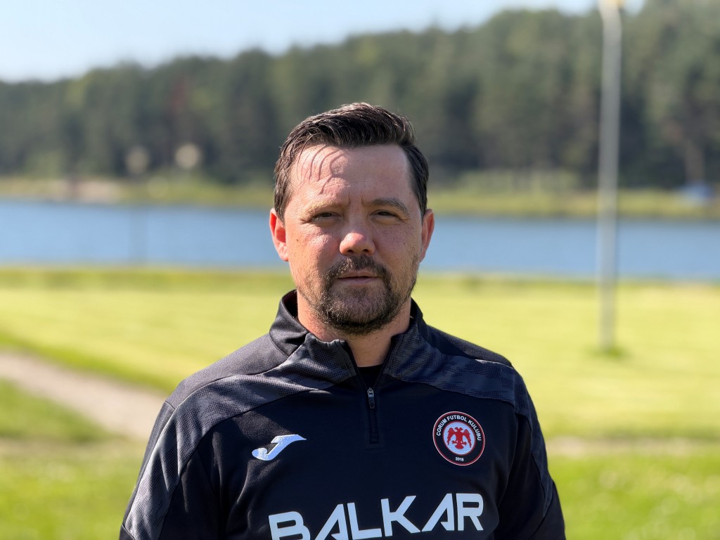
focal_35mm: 100
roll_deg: +0.2
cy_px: 270
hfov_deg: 19.6
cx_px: 360
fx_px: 2080
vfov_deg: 14.8
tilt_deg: -1.7
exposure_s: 1/518
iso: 50
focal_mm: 16.89
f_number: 2.8
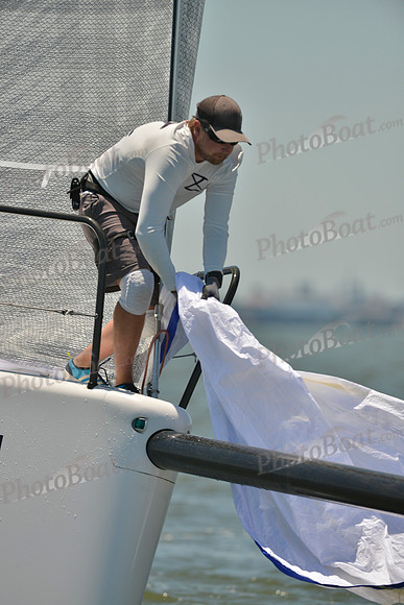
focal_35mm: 400
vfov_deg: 5.2
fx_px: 6729
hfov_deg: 3.4
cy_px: 302
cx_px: 202
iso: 200
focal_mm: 400
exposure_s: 1/1600
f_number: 5.6
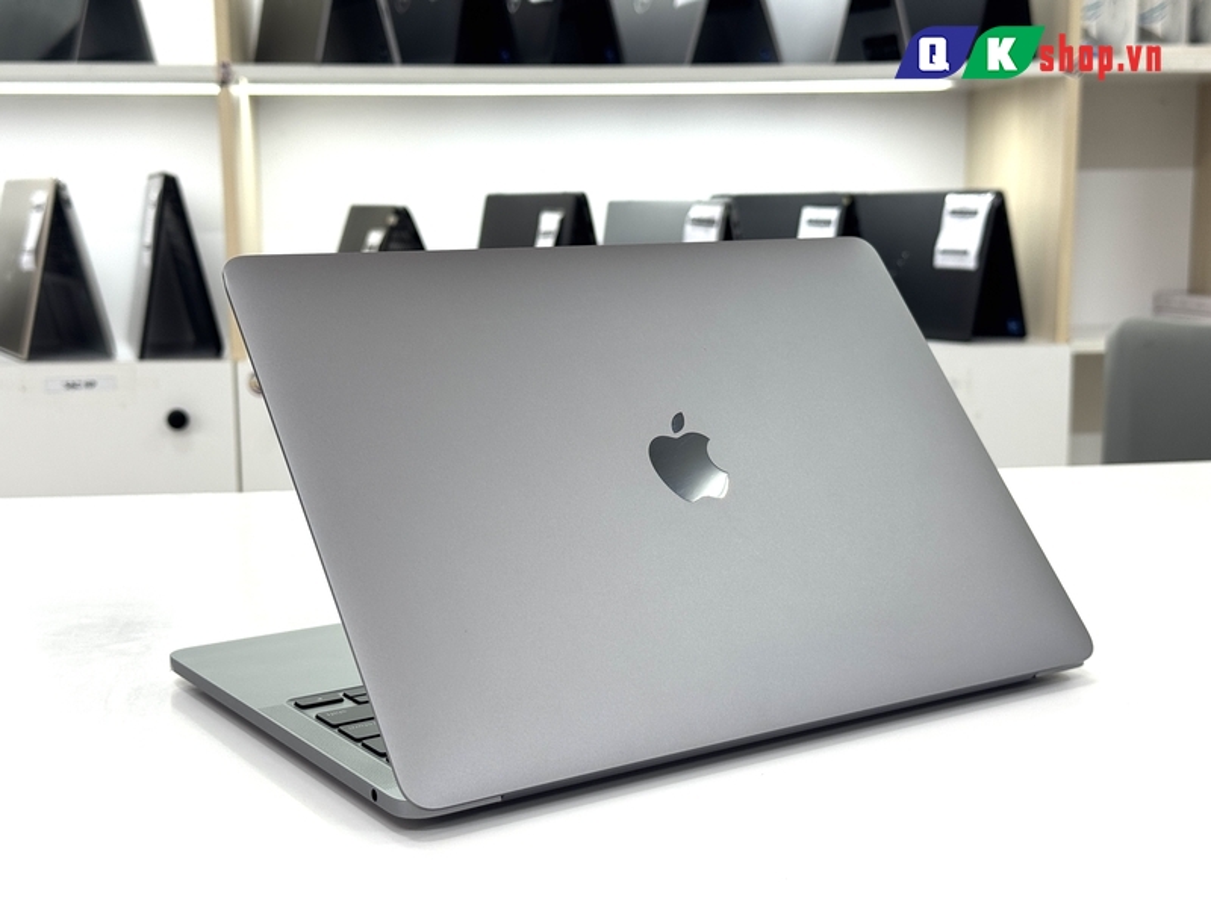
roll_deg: +1.3
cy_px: 454
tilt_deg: -9.3
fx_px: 1679
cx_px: 606
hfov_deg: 39.7
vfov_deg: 30.3
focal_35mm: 48
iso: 50
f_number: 1.78
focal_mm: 6.76
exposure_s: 1/100
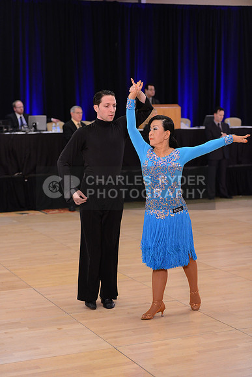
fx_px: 735
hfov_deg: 19.5
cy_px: 188
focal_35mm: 70
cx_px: 126
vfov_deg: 28.8
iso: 2500
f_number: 2.8
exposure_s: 1/250
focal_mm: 70
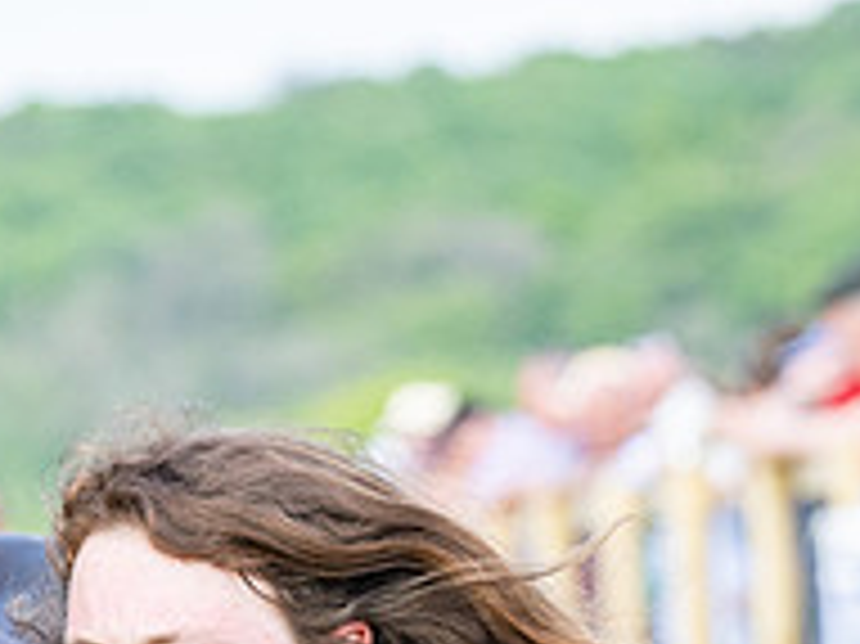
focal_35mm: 534
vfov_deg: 2.8
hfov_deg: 3.7
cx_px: -385
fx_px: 13258
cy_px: 649
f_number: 4
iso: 400
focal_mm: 105
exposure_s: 1/1000
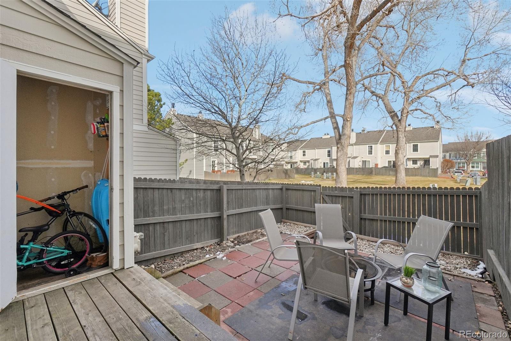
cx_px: 256
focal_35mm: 15
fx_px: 213
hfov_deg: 100.4
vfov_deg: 77.3
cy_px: 170
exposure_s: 1/320
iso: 400
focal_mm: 10
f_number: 8
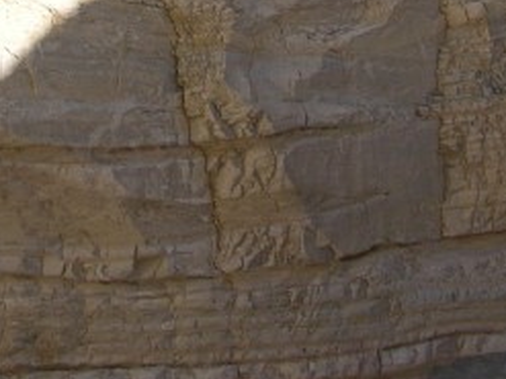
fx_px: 2119
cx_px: 225
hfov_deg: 13.6
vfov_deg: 9.9
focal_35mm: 145
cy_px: -209
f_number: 5.6
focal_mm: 8.9
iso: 50
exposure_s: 1/152
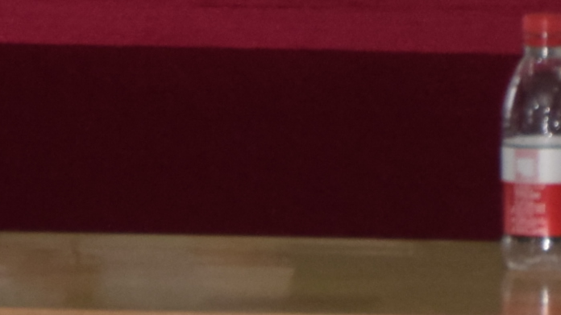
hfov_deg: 3.7
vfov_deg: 2.0
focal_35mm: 589
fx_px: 8759
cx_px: 792
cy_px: -601
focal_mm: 58
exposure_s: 1/125
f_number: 5.3
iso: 800
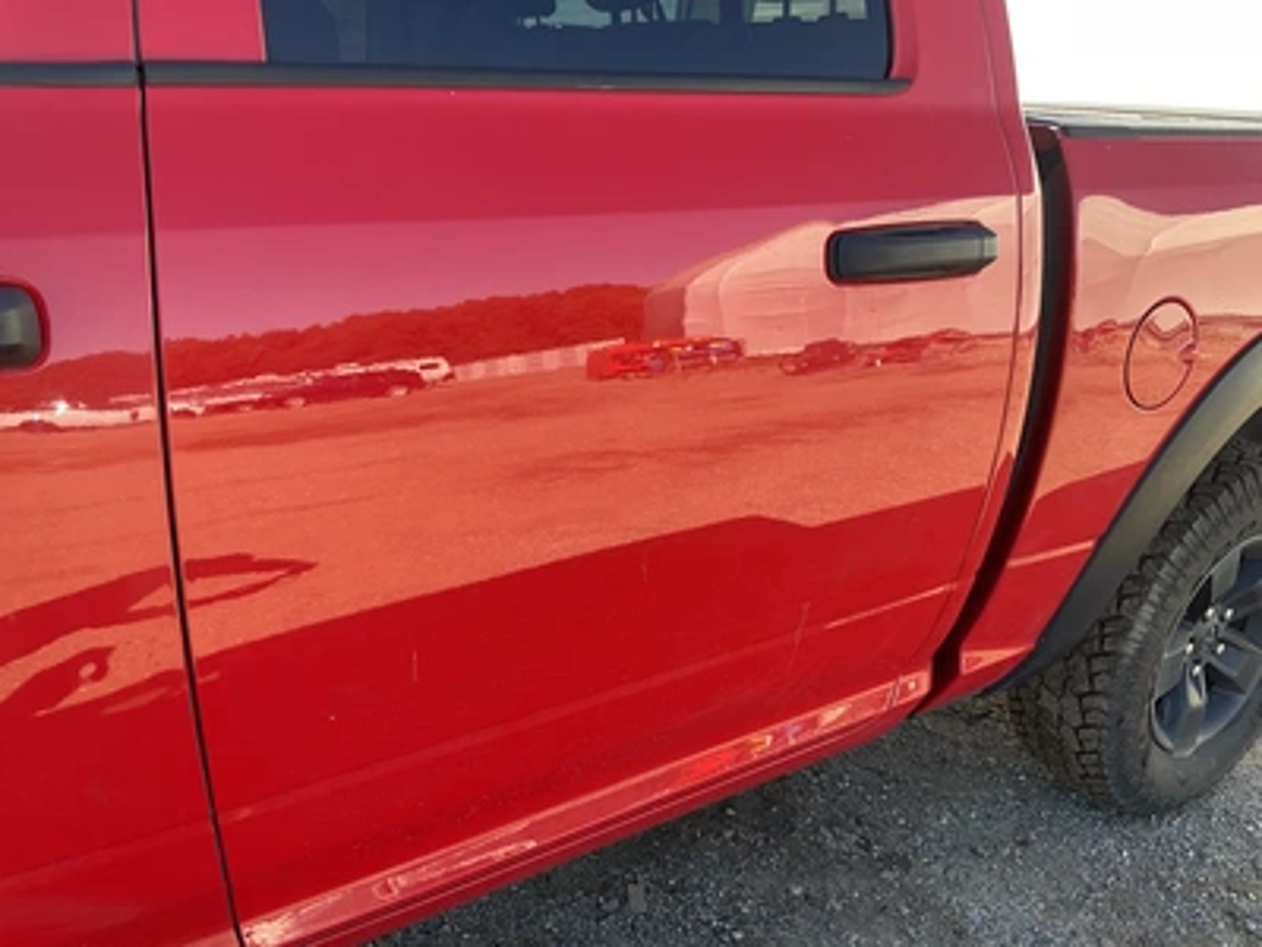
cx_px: 631
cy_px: 474
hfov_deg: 61.7
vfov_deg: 48.2
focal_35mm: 29
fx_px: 1057
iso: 16
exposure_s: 1/128
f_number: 1.8
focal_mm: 3
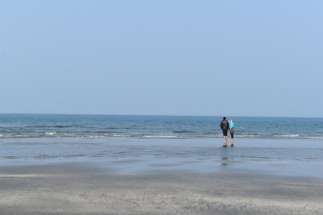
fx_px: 646
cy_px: 108
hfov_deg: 28.1
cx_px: 162
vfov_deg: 18.9
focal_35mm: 72
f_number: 10
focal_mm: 48
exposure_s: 1/400
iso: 200
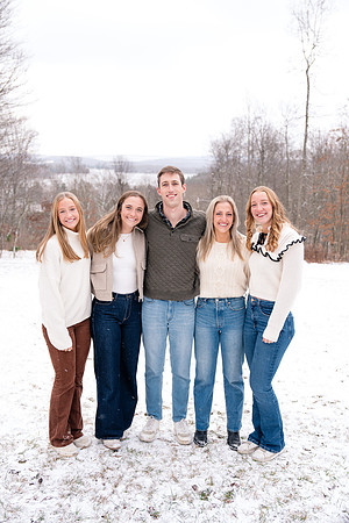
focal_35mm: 35
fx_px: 509
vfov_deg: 54.4
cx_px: 174
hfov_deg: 37.9
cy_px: 262
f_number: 3.2
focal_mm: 35
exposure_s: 1/250
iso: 400
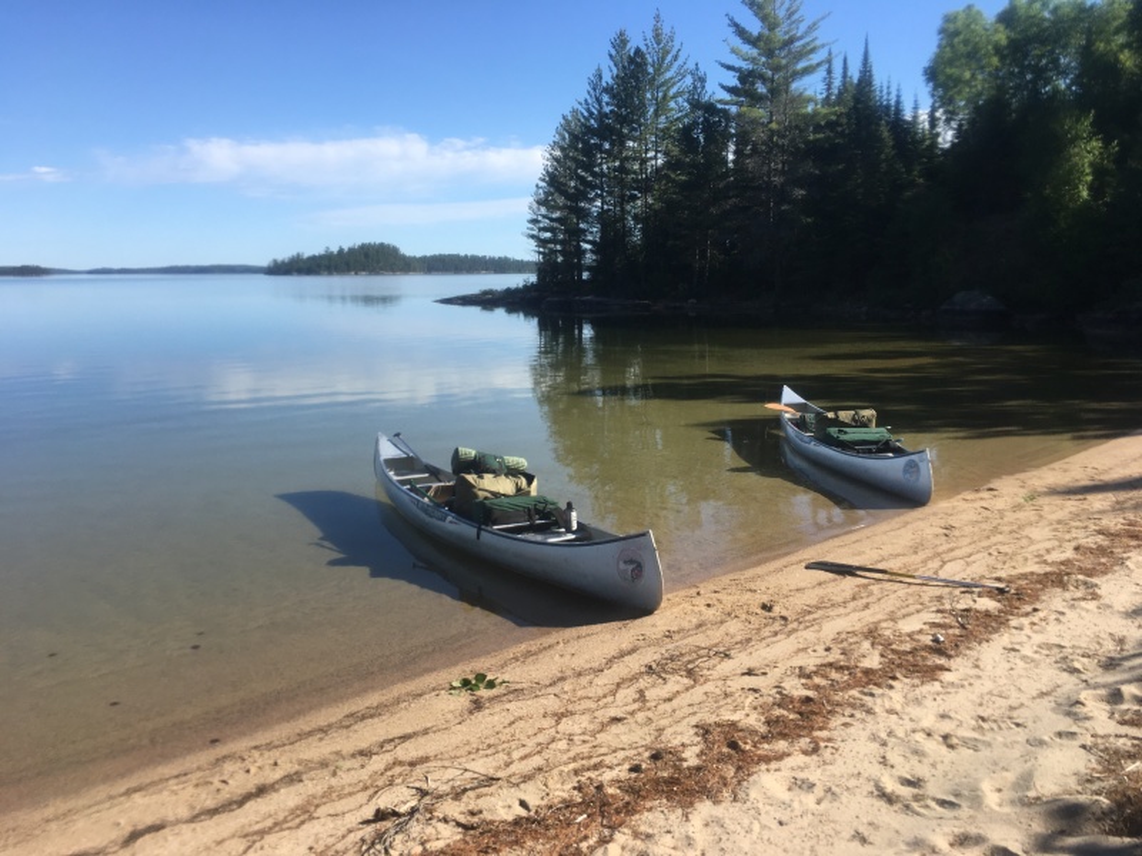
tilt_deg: -7.7
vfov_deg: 48.2
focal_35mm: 29
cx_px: 571
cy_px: 428
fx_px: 957
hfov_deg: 61.7
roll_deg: +0.4
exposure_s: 1/1166
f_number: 2.2
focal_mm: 4.15
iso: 25
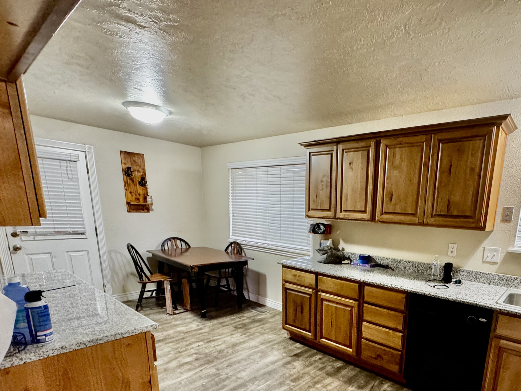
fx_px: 301
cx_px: 348
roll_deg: -2.8
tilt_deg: -13.3
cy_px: 277
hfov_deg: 79.0
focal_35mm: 20
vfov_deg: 63.3
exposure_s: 1/60
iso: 640
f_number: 2.2
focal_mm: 2.22
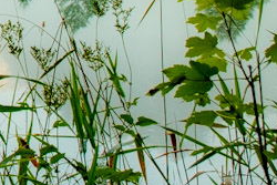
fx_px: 885
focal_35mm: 115
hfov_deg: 13.8
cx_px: -348
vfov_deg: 11.1
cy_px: -149
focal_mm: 24
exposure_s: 1/15
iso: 250
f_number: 14
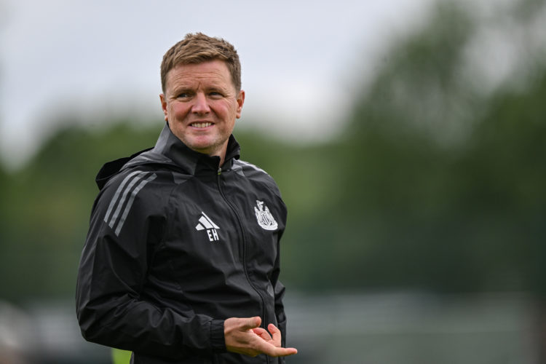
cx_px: 273
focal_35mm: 560
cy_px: 182
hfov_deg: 3.7
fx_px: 8493
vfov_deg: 2.5
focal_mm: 560
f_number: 4
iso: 500
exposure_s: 1/2000
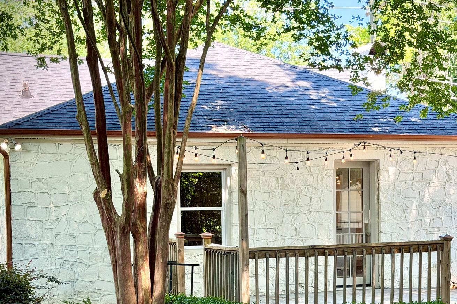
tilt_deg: -2.2
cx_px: 268
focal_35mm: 78
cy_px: 234
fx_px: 990
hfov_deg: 26.0
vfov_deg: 17.4
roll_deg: +1.3
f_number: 1.78
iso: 64
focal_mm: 6.76
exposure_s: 1/611
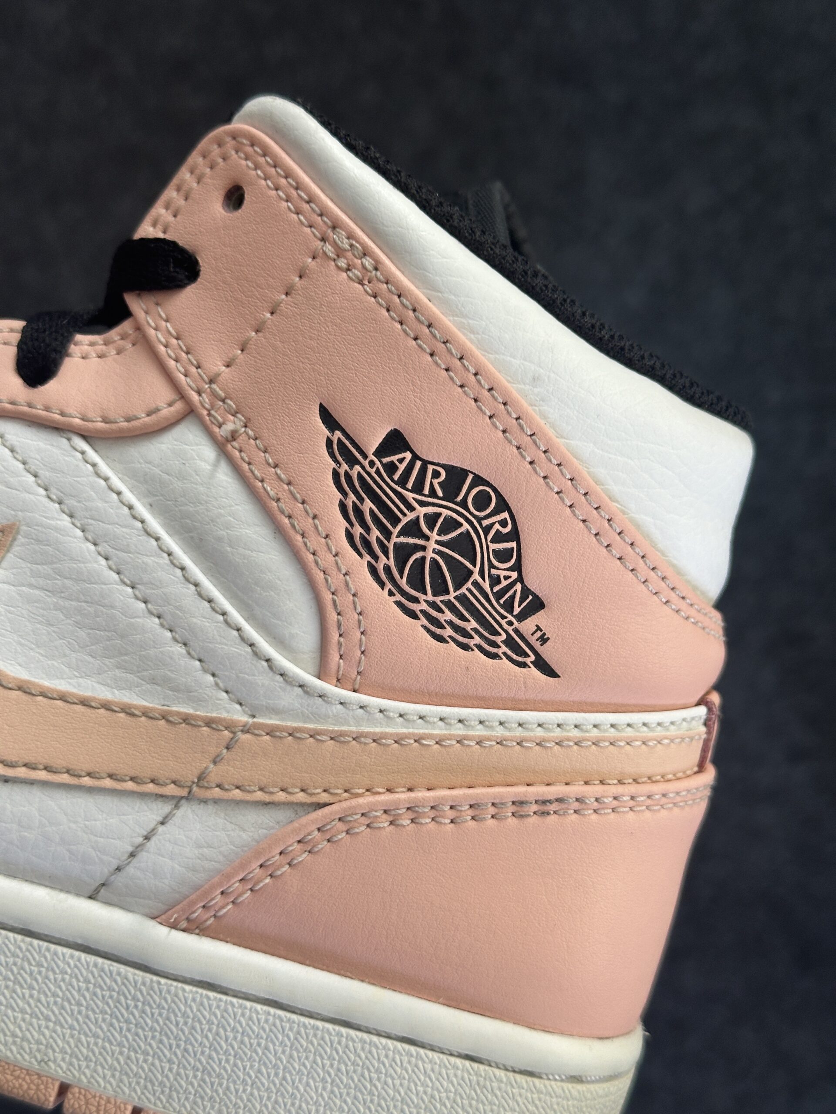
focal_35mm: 48
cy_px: 557
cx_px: 418
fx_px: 1546
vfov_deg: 39.7
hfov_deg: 30.3
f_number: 1.78
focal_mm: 6.86
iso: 80
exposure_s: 1/50
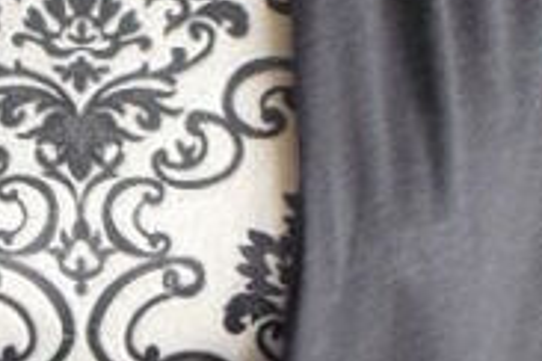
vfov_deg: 10.3
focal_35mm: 131
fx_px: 1972
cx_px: 113
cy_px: 426
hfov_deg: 15.6
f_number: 3.1
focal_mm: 6.3
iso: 800
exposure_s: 1/30
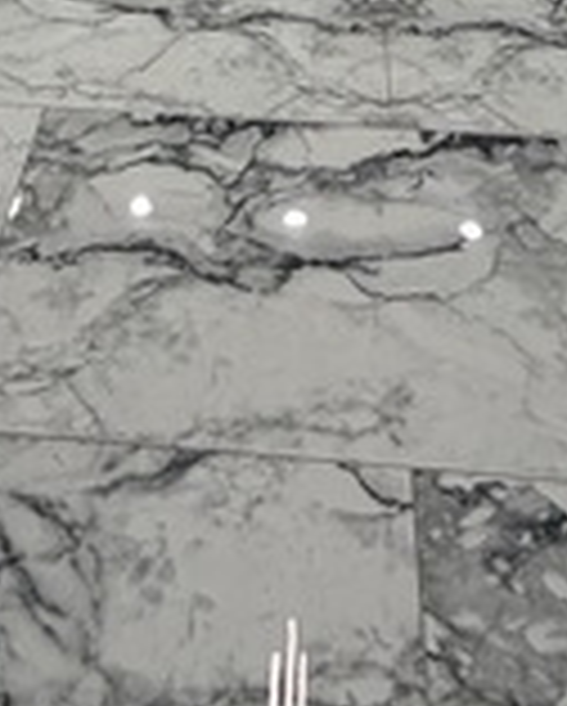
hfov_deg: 26.2
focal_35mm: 58
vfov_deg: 21.8
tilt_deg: -8.7
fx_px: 1214
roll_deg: -0.1
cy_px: -537
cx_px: 230
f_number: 2.2
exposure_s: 1/120
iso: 80
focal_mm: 2.22
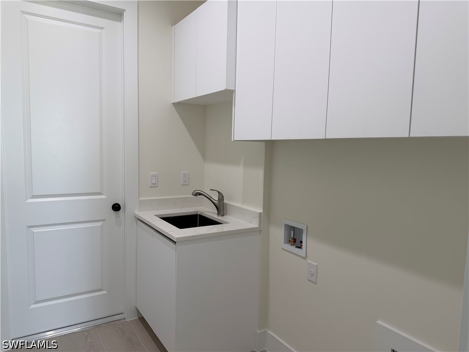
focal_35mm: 24
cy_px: 176
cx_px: 234
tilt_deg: -6.0
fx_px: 325
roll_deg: -0.3
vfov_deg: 56.8
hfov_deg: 71.6
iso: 100
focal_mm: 6.76
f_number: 1.78
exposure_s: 1/120
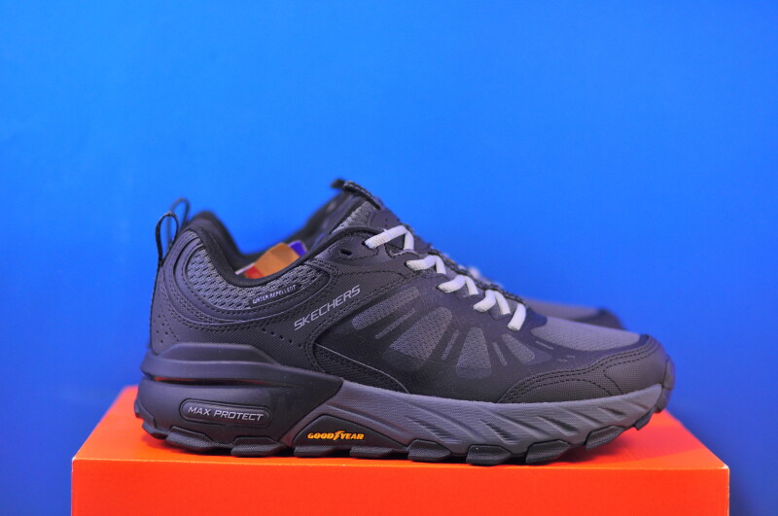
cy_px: 258
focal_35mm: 75
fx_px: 1619
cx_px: 389
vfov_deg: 18.1
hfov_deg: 27.0
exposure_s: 1/320
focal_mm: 50
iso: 250
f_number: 2
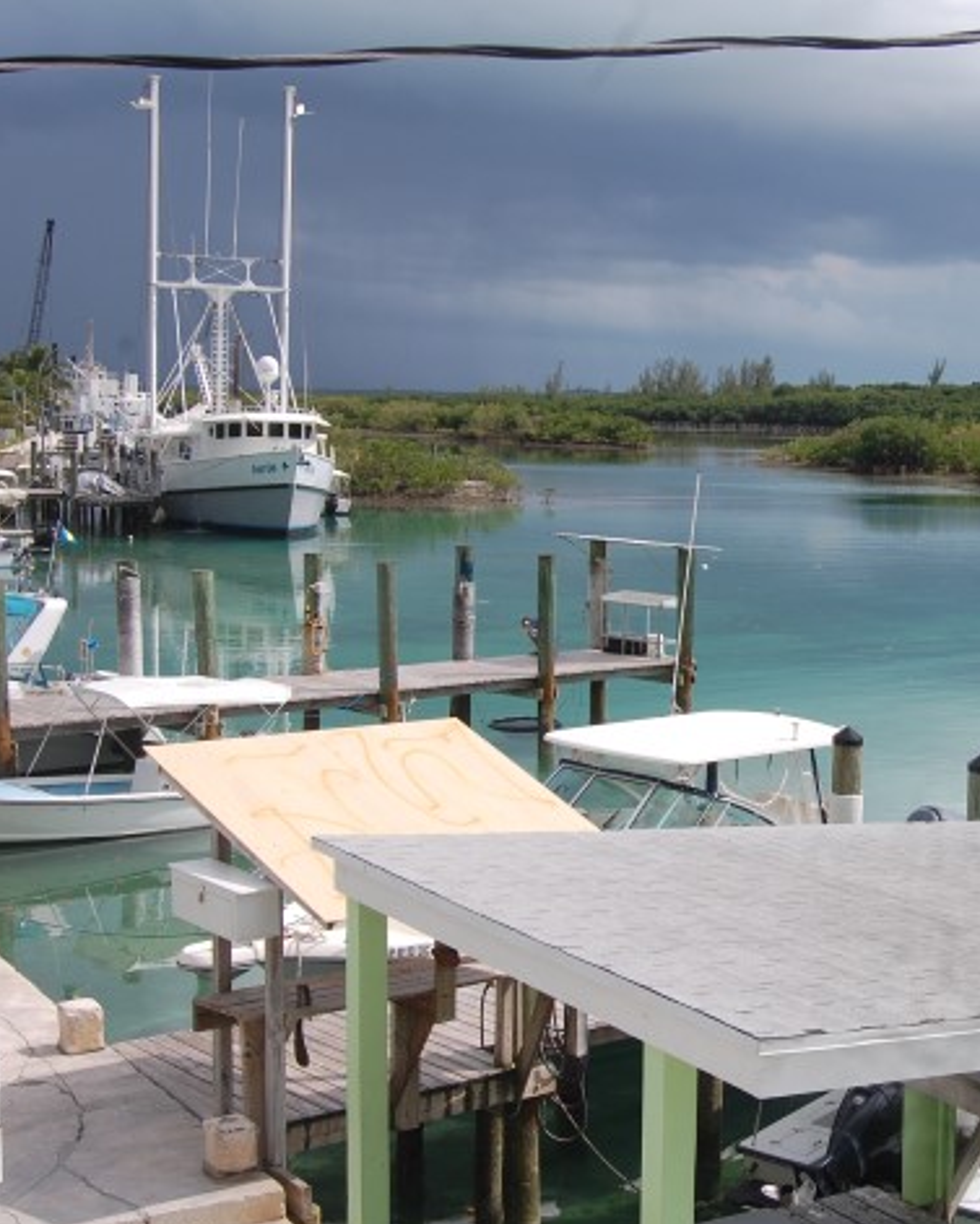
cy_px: 613
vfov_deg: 33.6
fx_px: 2030
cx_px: 803
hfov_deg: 26.6
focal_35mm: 56
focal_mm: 26
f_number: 11
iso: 200
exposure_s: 1/500
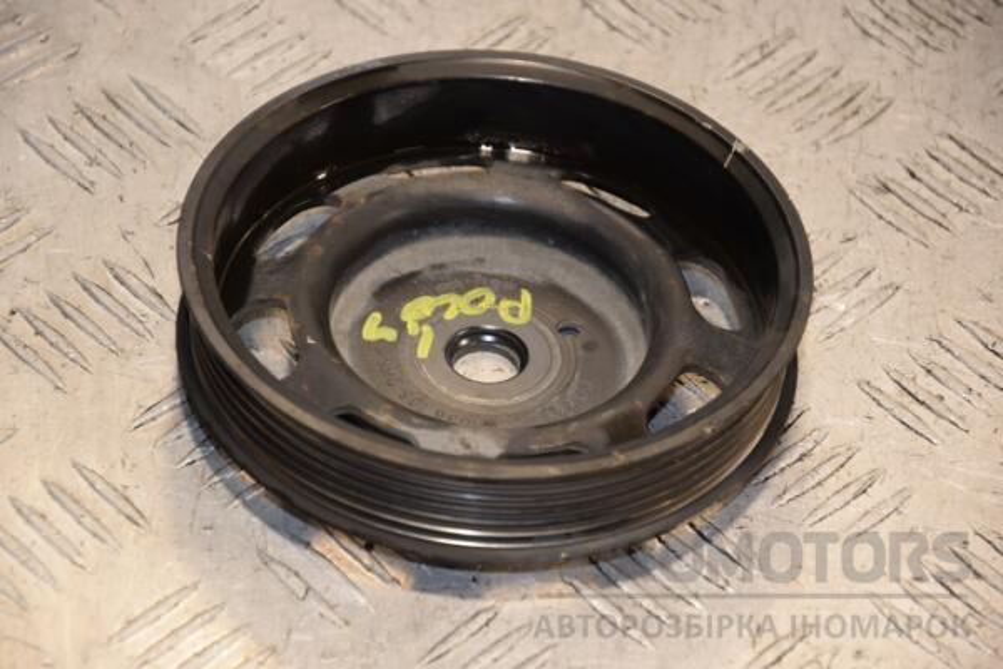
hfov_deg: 13.0
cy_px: 334
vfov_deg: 8.7
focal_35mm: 158
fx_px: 4388
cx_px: 502
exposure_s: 1/160
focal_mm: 105
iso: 800
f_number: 5.6
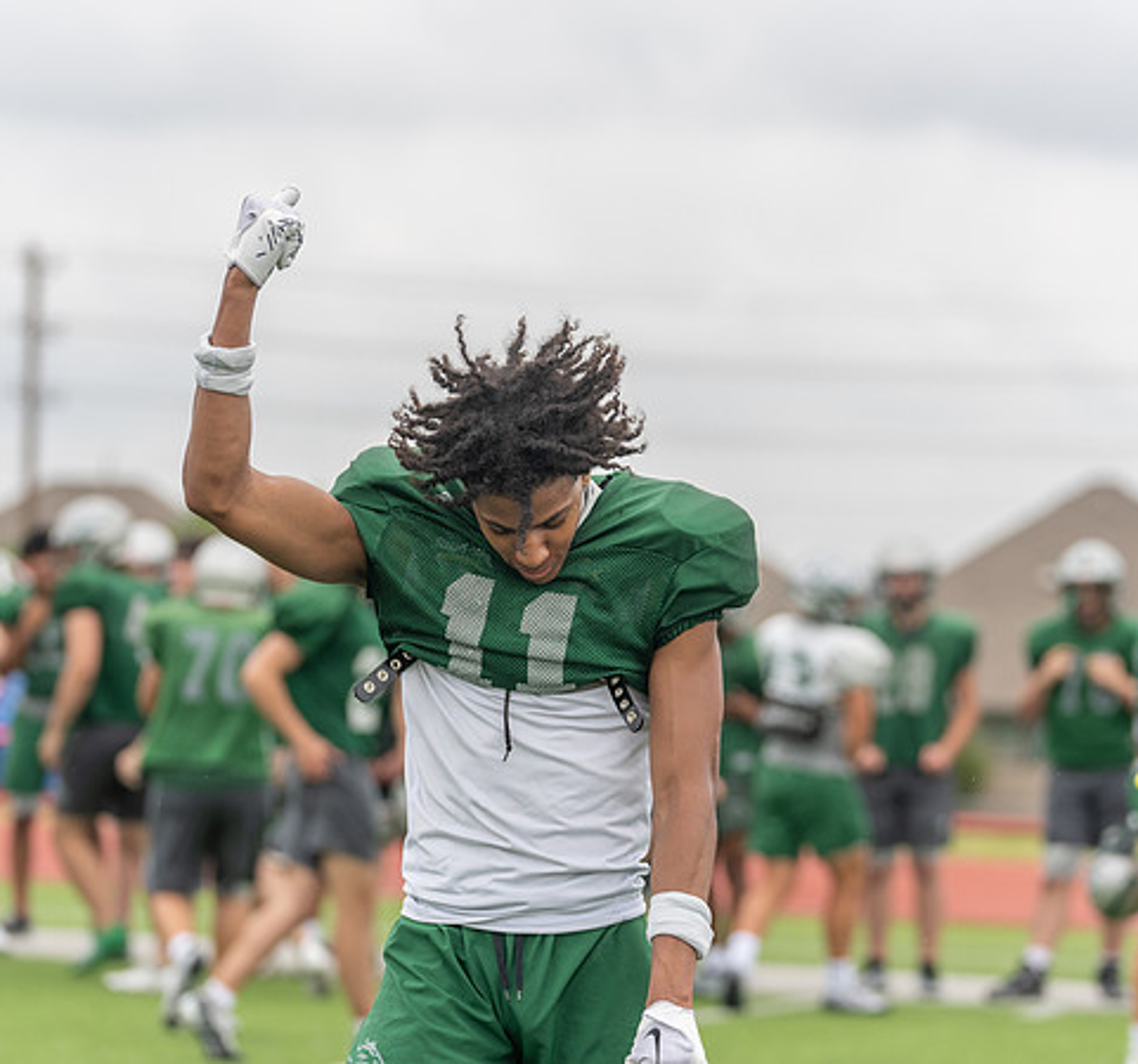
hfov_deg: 10.5
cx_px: 554
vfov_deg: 9.8
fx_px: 6214
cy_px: 481
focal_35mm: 173
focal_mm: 128
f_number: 3.5
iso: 250
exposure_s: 1/1250
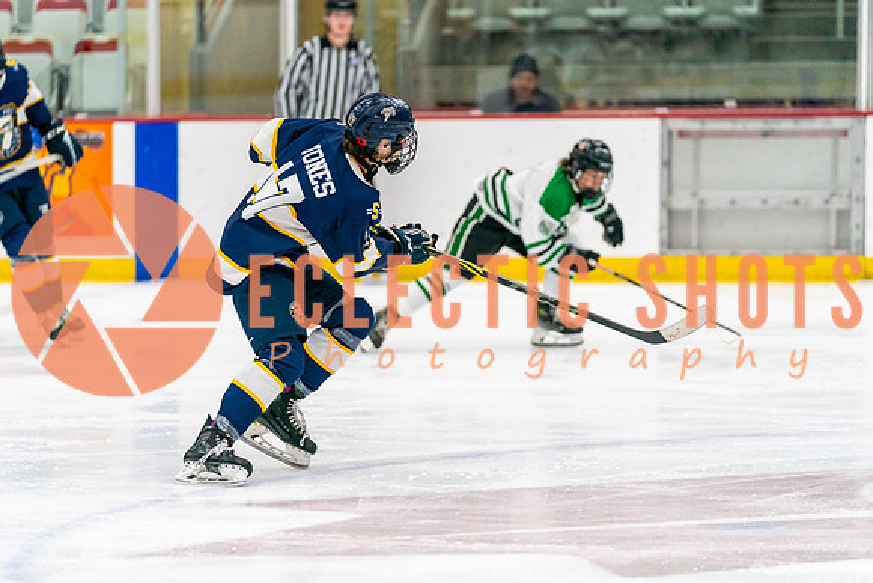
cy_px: 292
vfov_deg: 7.1
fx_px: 4705
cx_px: 386
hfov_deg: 10.6
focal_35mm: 194
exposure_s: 1/1250
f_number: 2.8
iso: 3200
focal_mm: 174
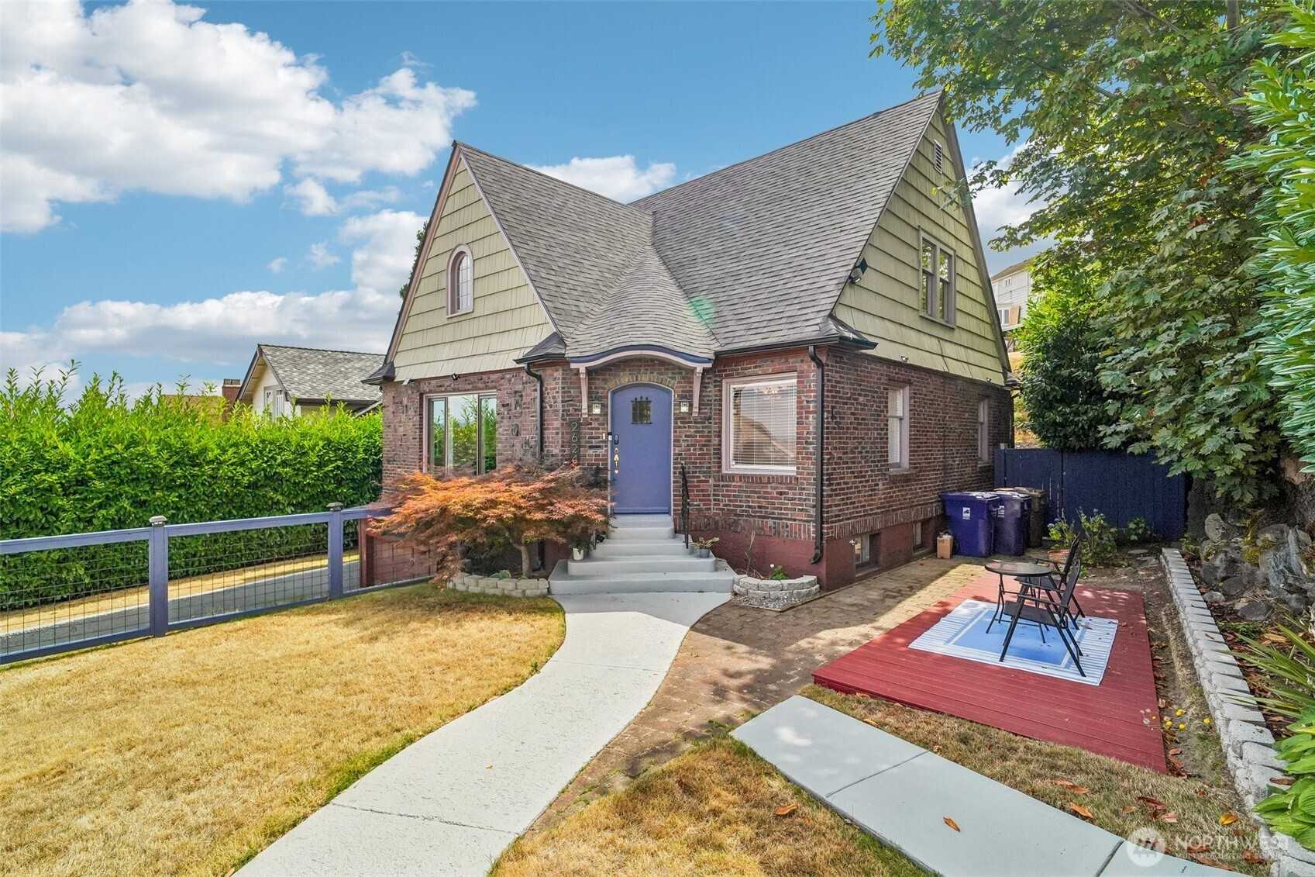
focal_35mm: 16
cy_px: 438
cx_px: 658
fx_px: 584
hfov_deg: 96.7
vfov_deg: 73.7
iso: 1600
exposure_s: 1/1250
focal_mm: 16
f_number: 8
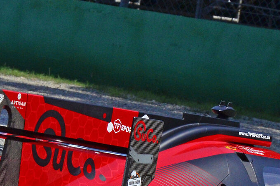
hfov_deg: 2.3
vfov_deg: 1.5
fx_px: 6995
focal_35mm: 901
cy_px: 131
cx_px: 168
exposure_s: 1/2500
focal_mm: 170
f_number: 11
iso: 800
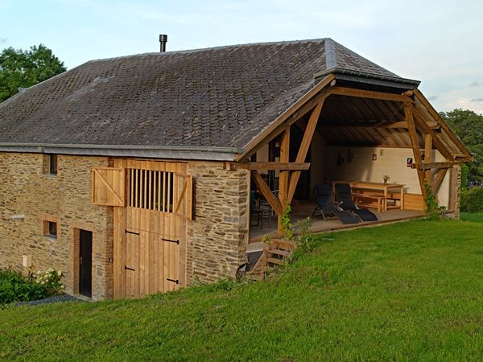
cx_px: 242
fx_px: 335
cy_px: 181
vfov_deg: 56.8
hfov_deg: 71.6
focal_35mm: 24
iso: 50
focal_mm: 6.14
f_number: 1.65
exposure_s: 1/158
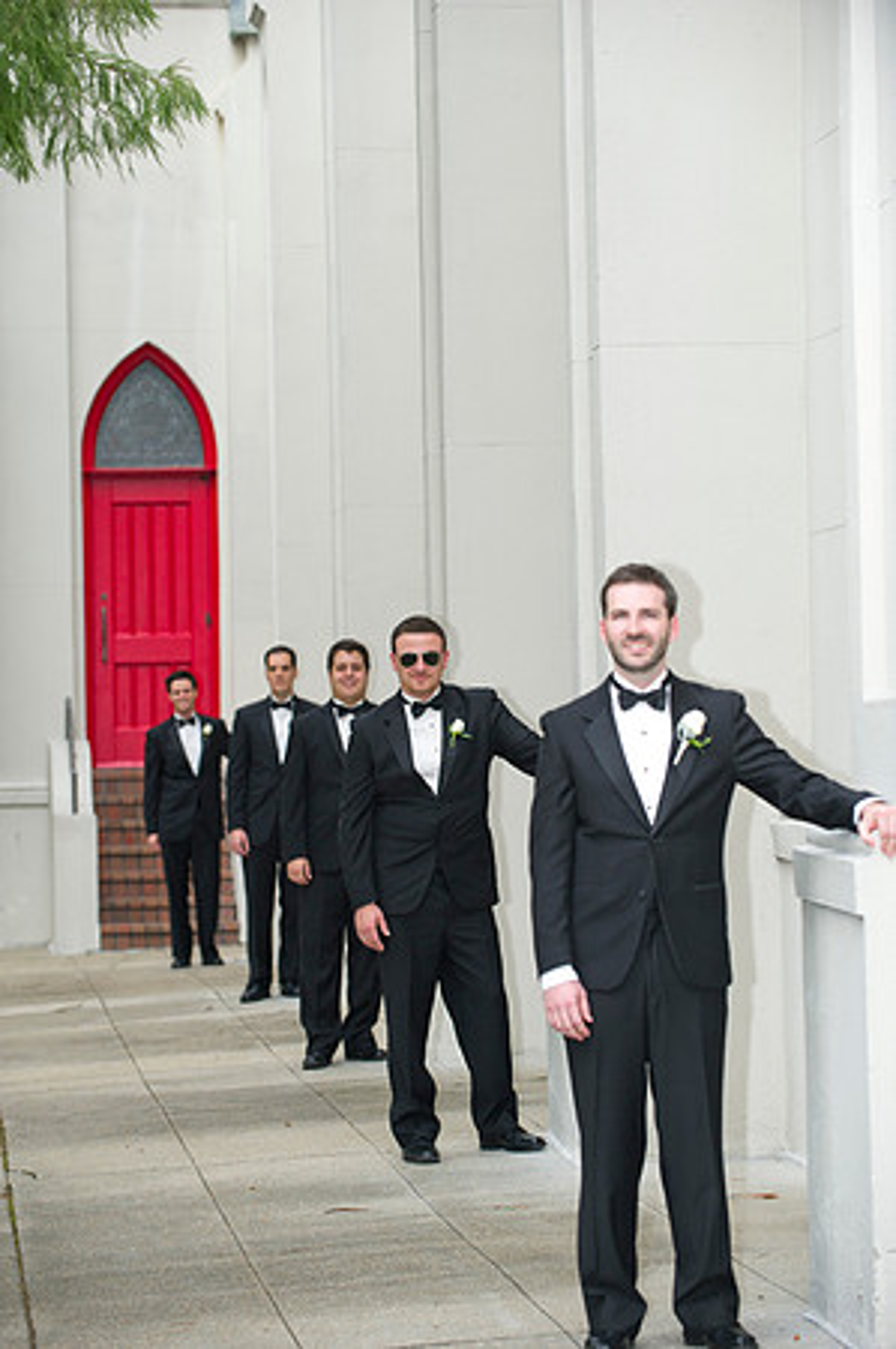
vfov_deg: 17.7
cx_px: 448
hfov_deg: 11.8
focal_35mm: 116
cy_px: 674
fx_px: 4340
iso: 400
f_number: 3.5
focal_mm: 116
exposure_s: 1/125
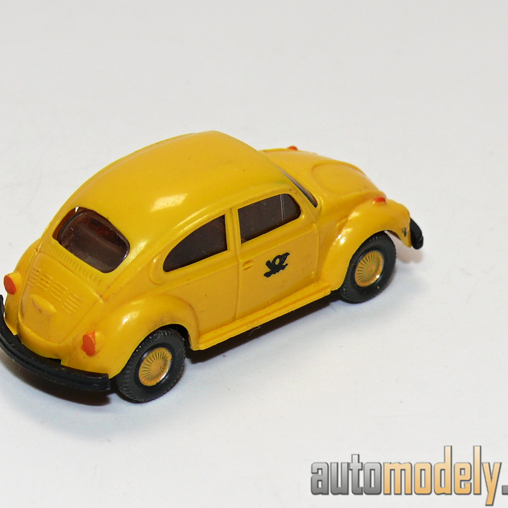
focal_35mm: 159
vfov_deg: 11.0
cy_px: 255
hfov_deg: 11.0
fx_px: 2640
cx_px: 213
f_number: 4
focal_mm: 15.8
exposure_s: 1/30
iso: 100
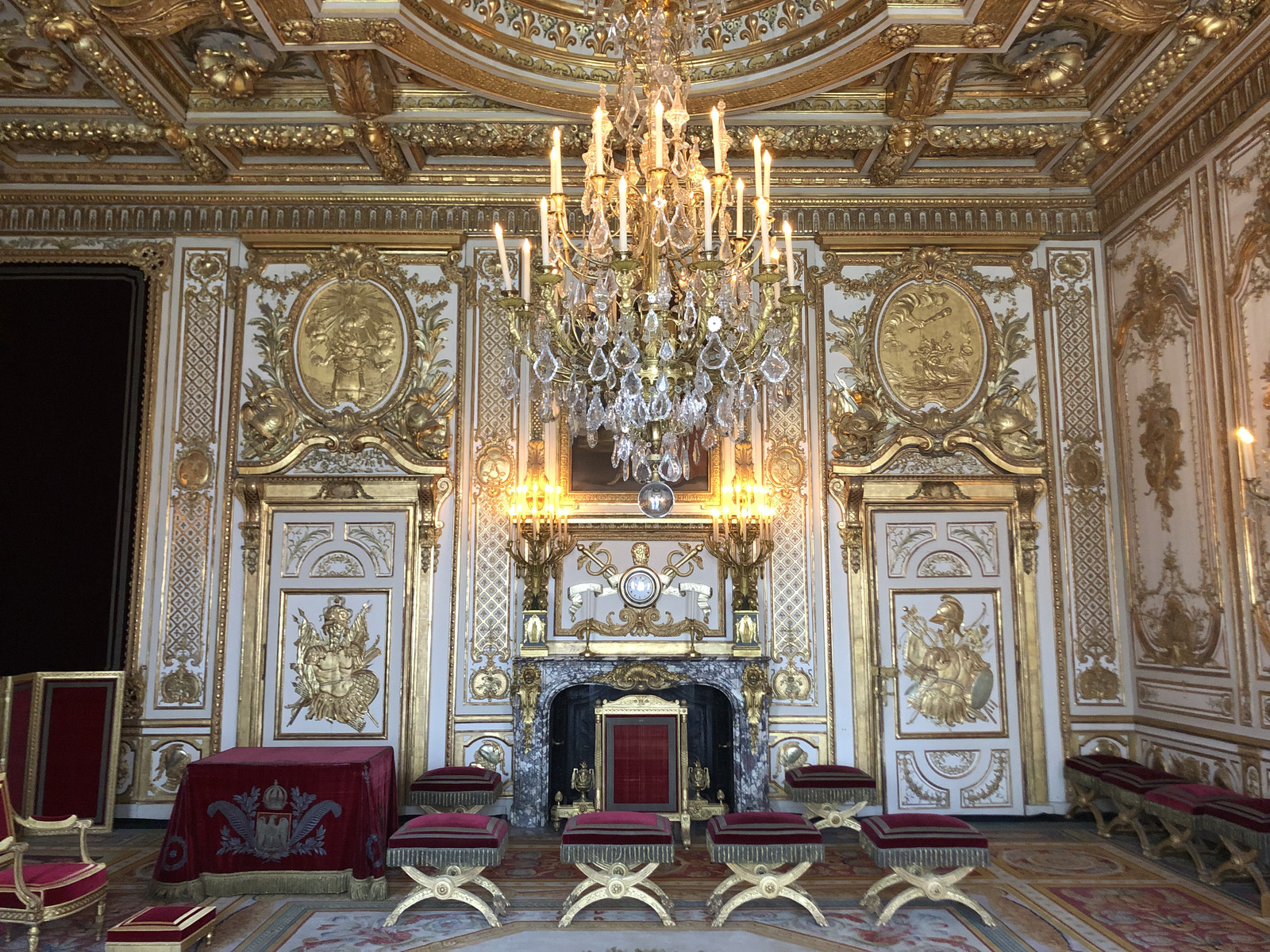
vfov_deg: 49.7
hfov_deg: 63.4
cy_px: 476
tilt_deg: +8.0
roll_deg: +1.0
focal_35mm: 28
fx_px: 1027
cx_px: 635
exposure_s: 1/7
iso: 80
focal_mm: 4
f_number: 1.8
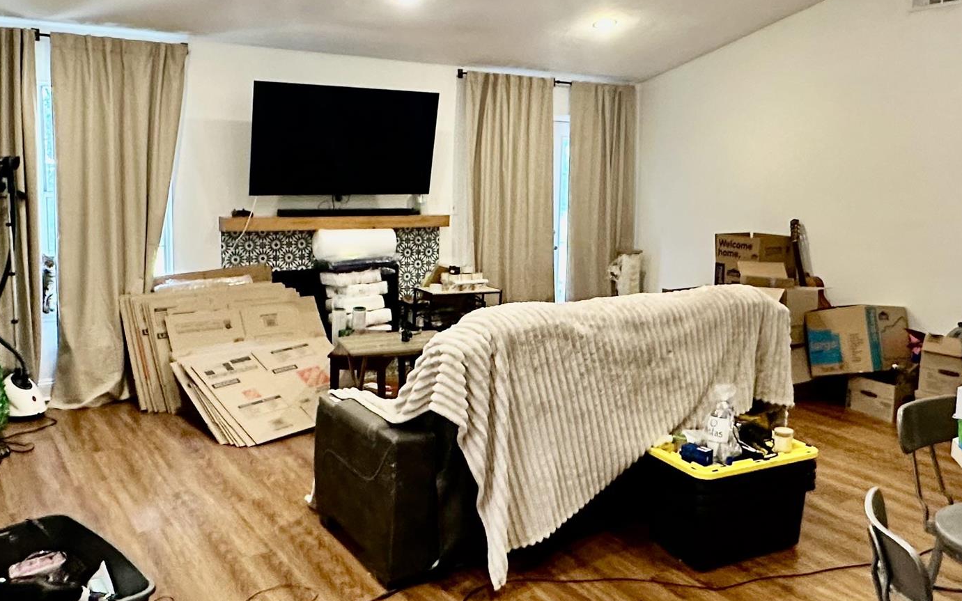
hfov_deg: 58.0
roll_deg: -1.6
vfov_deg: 38.3
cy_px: 260
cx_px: 538
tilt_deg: -5.6
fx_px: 865
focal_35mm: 33
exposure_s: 1/60
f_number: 2.2
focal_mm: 2.22
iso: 500
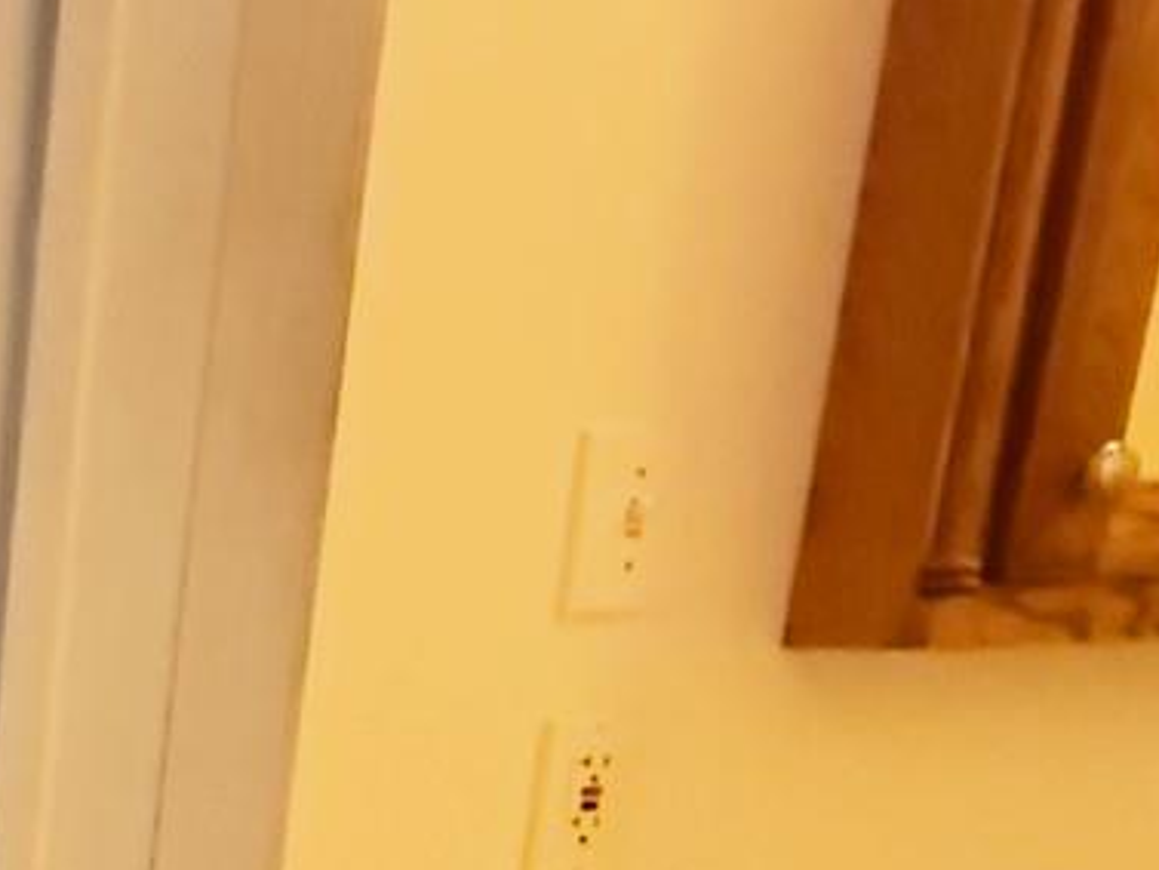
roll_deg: +2.7
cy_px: 1325
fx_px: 2545
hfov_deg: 17.4
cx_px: -1224
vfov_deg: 17.4
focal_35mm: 76
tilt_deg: -15.4
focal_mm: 2.22
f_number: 2.2
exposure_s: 1/30
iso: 2000
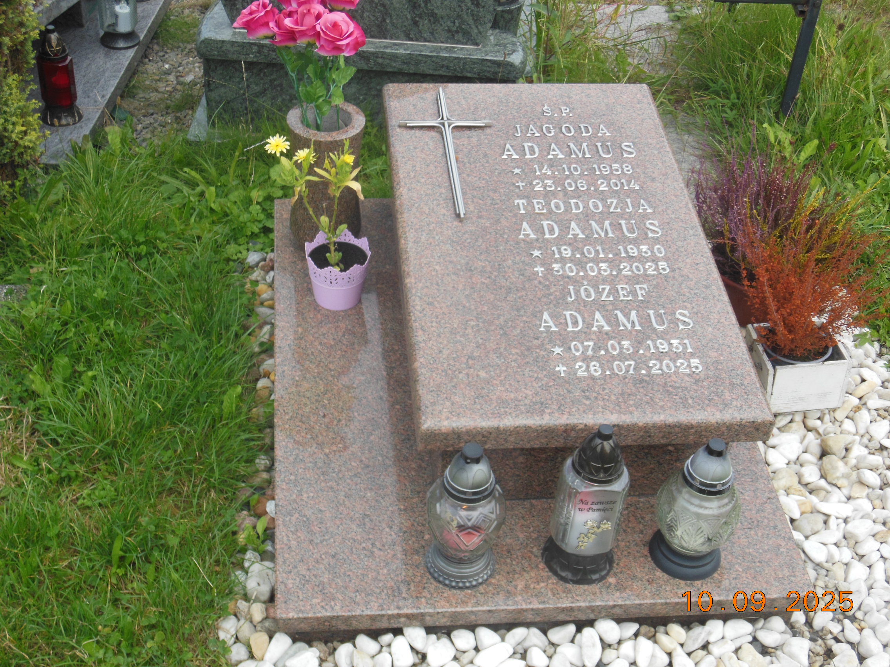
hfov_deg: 38.2
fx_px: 1286
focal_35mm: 50
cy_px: 334
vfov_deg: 29.1
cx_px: 445
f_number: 4
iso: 125
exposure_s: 1/500
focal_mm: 8.9
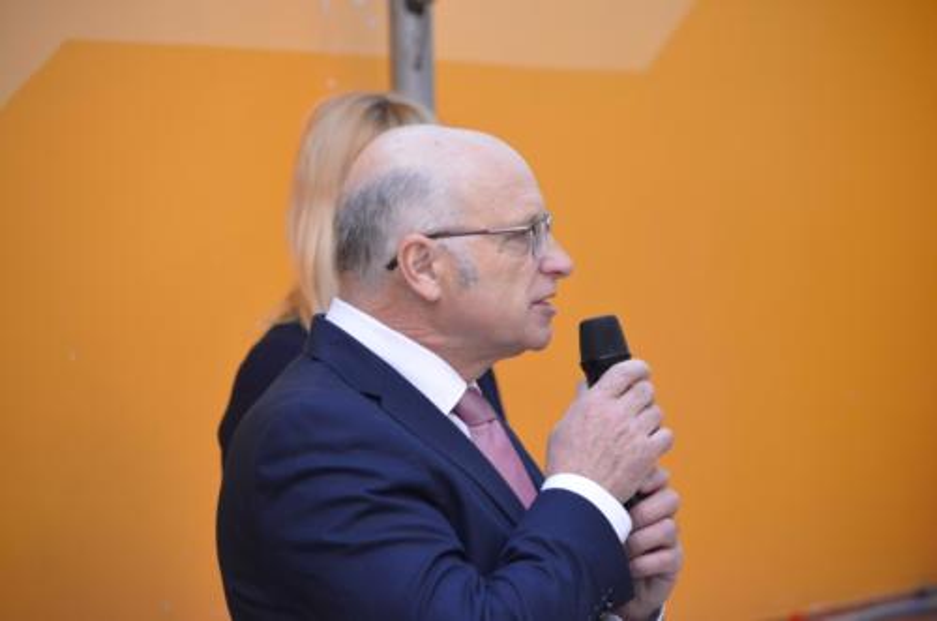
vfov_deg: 6.8
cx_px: 468
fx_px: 5259
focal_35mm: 202
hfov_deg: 10.2
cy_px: 310
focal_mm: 135
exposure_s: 1/60
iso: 2000
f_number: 4.8
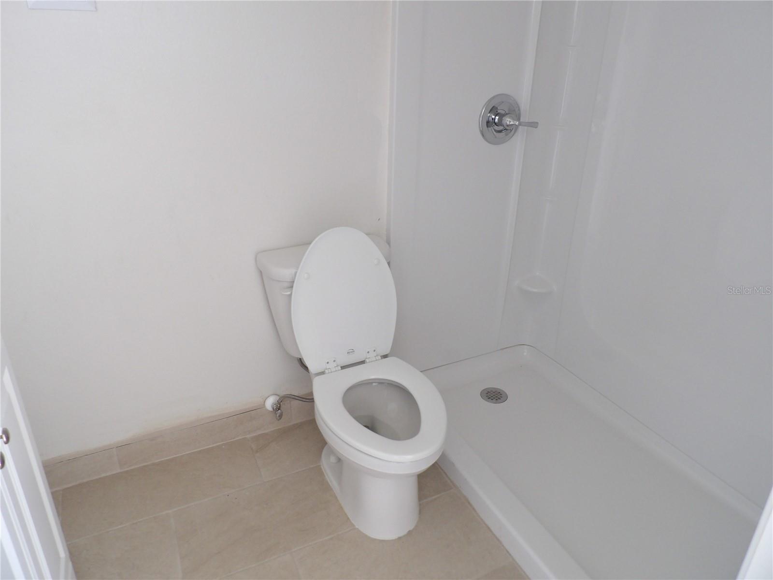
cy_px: 290
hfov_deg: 71.6
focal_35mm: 24
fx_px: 536
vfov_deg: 56.8
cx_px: 386
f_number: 3.2
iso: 197
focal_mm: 4.3
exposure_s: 1/33
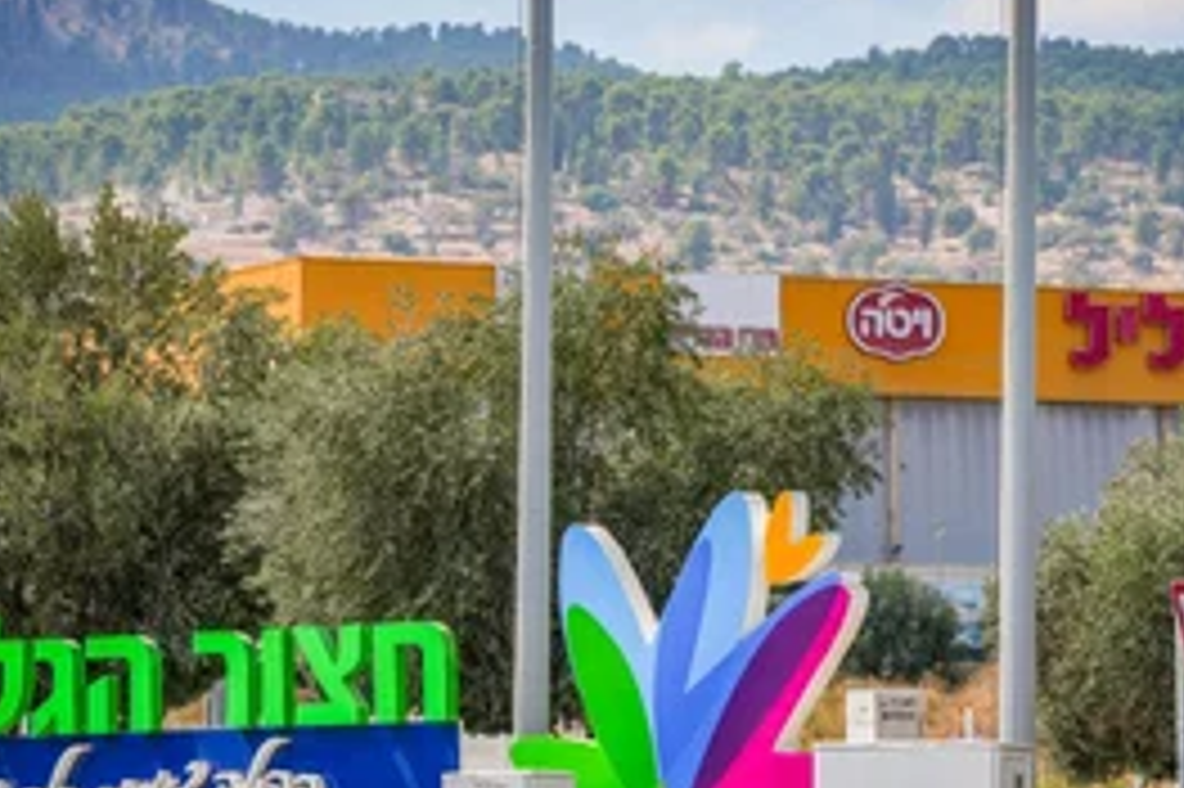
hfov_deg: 11.0
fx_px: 6146
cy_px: 462
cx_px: 657
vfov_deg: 7.3
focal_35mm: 187
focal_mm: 123
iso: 100
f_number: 6.3
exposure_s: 1/1000
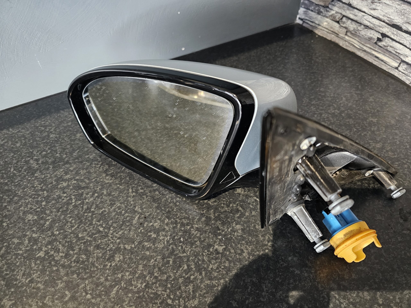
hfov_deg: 73.9
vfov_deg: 58.9
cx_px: 206
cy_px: 154
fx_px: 273
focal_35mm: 23
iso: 1000
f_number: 1.7
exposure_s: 1/25
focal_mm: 6.3
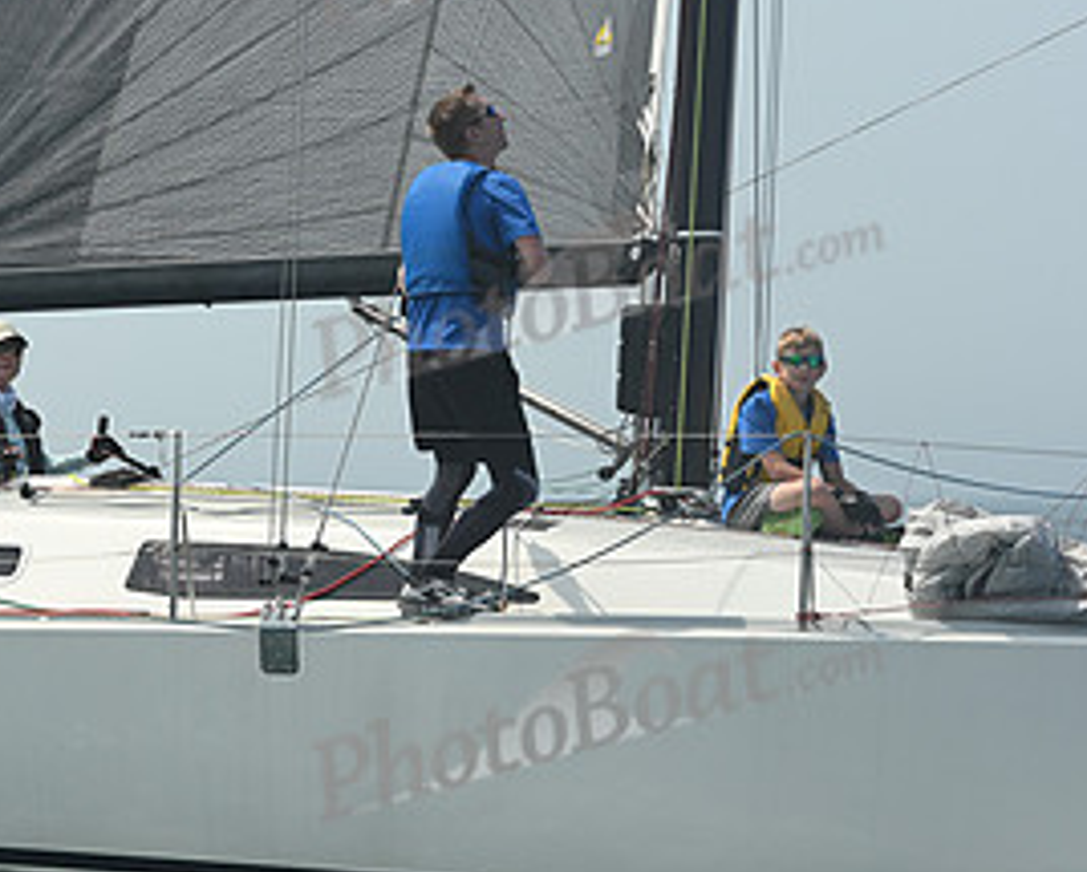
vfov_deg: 7.5
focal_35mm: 207
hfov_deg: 9.3
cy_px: 562
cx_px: 105
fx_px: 6667
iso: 320
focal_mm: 102
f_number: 8
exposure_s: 1/1250
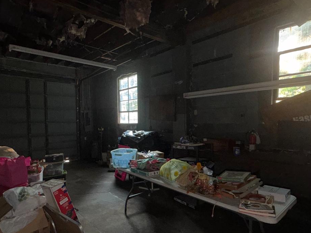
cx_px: 134
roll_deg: +1.2
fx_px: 198
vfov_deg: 60.9
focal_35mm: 22
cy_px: 132
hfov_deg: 76.0
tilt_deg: -3.3
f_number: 2.2
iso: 200
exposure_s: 1/39
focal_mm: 2.22
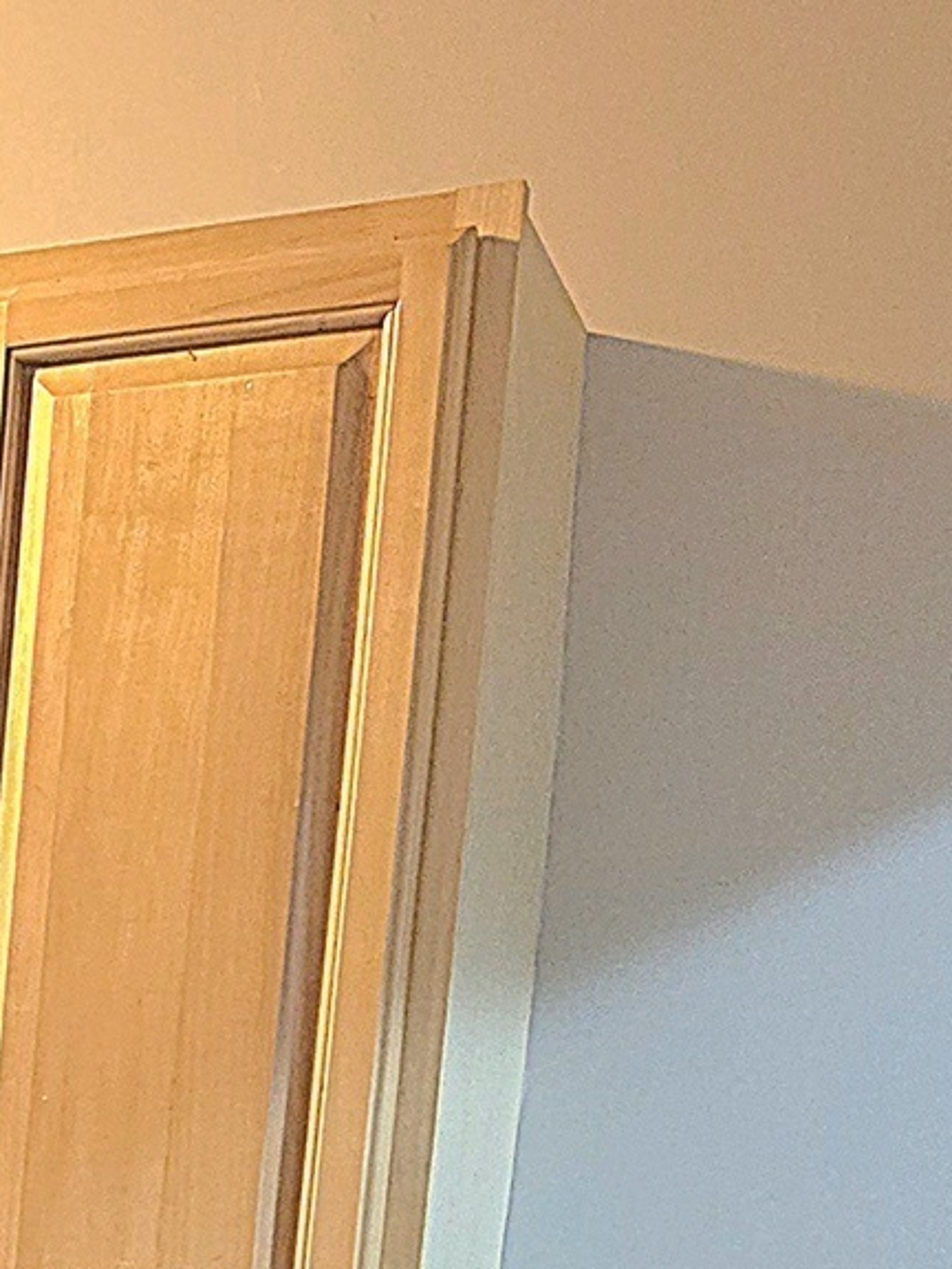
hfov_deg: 14.0
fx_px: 3374
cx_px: -835
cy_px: 2025
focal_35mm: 92
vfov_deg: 18.3
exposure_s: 1/120
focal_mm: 6.5
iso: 500
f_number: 1.4
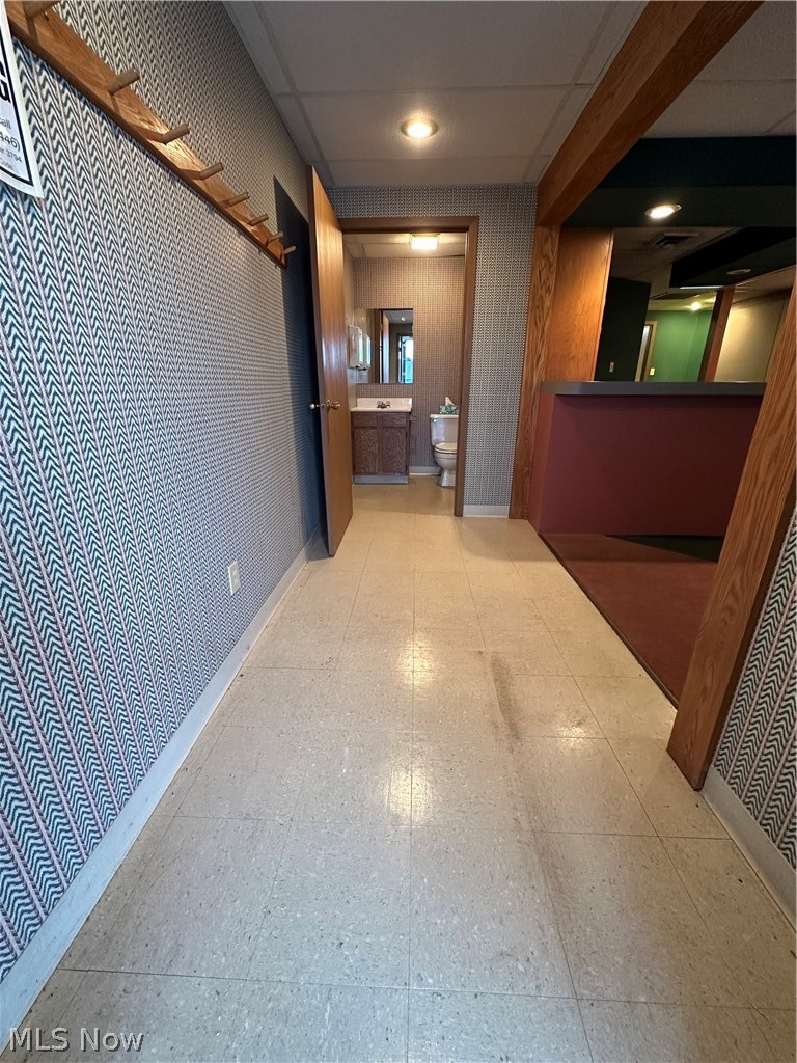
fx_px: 430
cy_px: 532
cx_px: 398
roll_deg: +0.2
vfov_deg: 102.1
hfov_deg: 85.7
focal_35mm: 14
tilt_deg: -18.5
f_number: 2.2
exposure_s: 1/60
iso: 400
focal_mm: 2.22
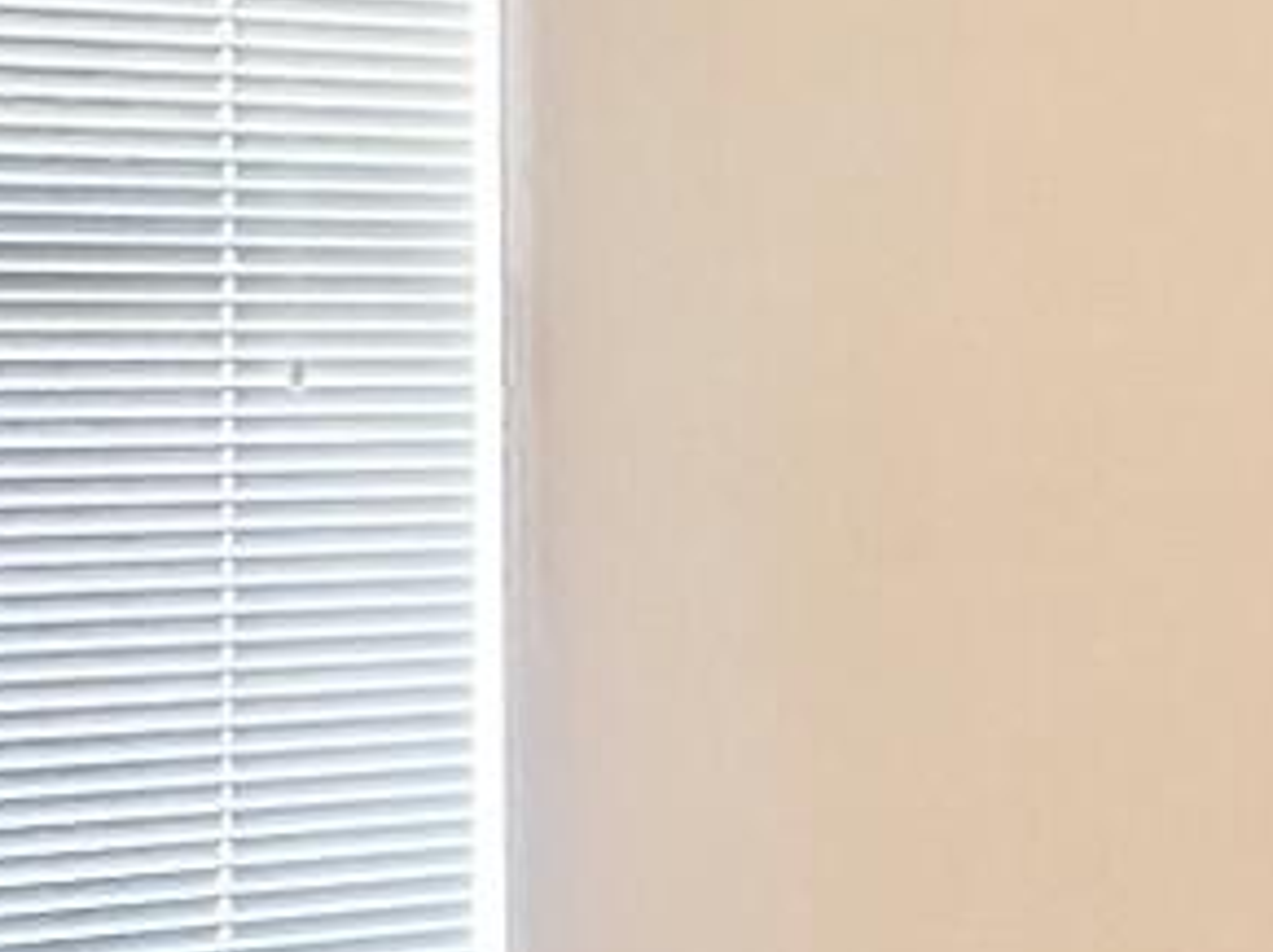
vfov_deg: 14.9
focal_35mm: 99
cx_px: 2919
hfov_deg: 14.4
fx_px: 3638
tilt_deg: +0.0
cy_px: 386
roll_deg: +0.0
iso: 800
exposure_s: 1/60
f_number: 2.2
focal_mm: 2.22
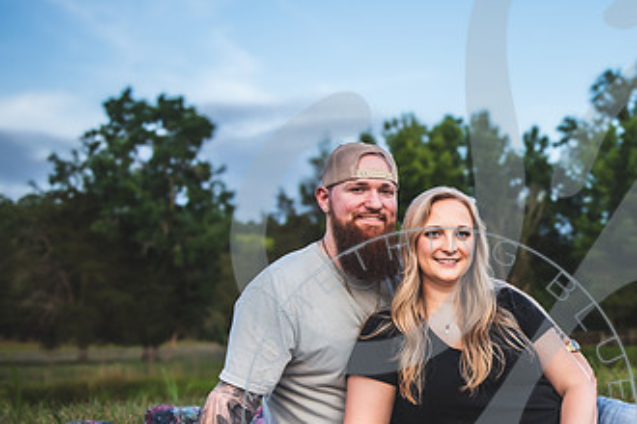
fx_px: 902
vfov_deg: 26.4
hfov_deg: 37.1
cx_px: 537
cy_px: 263
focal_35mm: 51
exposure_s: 1/500
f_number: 2.8
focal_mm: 29
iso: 250
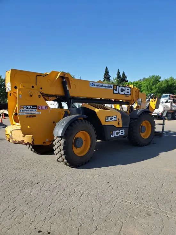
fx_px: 176
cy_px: 118
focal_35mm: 26
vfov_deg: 67.3
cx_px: 88
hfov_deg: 53.1
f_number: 2.4
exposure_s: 1/868
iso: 50
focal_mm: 4.3
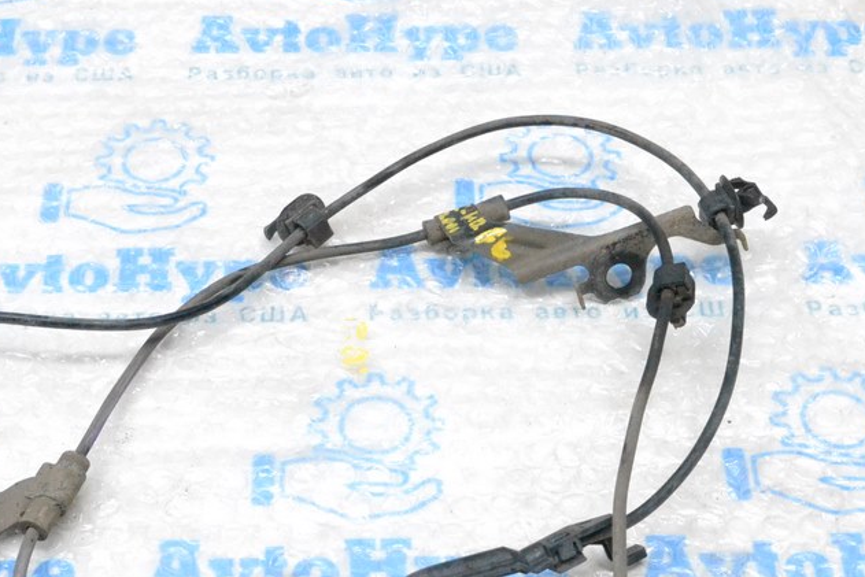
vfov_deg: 18.6
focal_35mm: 73
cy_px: 410
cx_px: 354
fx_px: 1754
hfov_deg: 27.6
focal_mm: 30
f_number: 11
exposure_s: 1/100
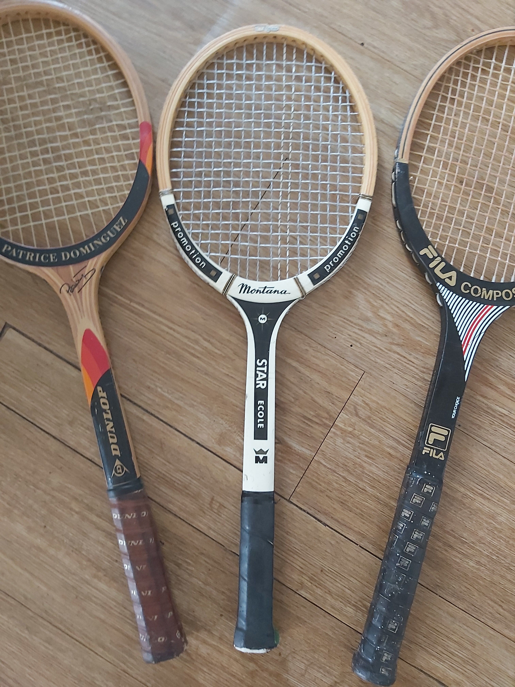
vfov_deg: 67.3
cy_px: 344
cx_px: 258
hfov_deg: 53.1
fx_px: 516
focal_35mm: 26
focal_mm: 3.92
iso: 320
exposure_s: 1/25
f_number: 1.7
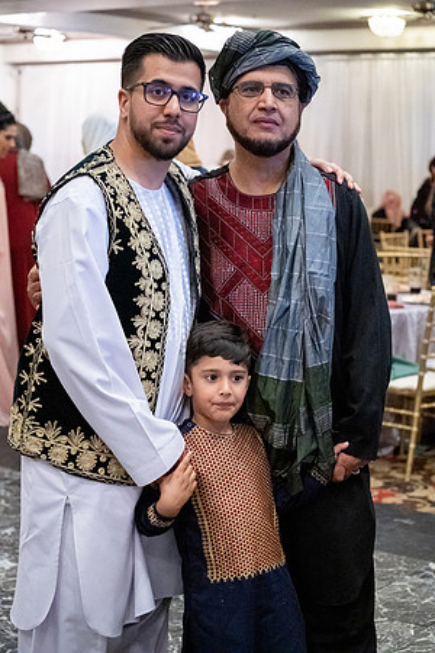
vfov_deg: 28.8
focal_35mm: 70
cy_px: 326
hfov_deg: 19.5
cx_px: 218
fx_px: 1269
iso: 32000
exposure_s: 1/320
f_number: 4
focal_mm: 70
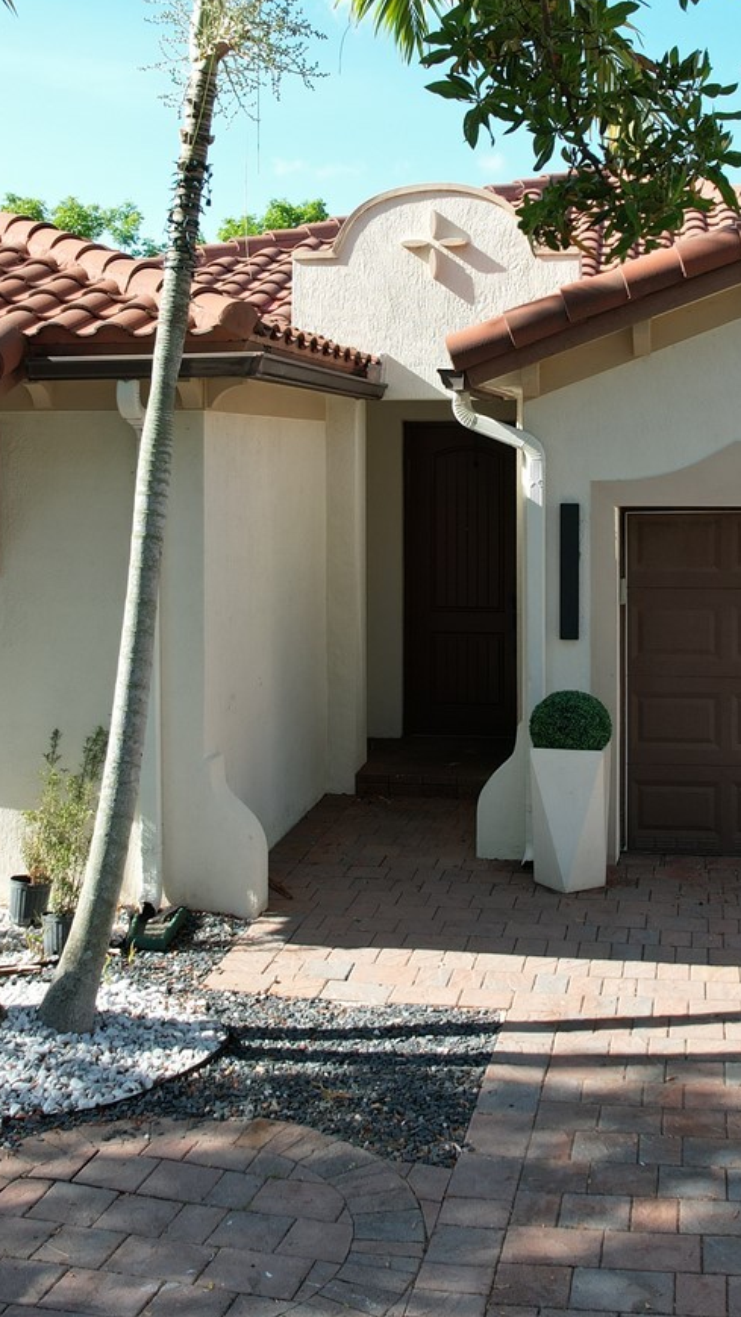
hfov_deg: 26.4
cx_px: 481
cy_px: 480
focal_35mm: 45
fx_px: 1571
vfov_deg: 45.0
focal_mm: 8.38
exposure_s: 1/725
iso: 100
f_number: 2.8
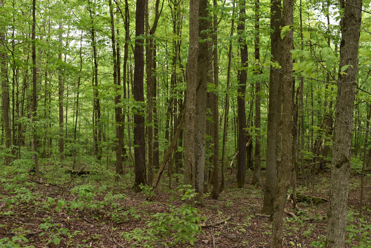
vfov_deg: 36.9
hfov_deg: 53.1
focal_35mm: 36
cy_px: 124
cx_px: 186
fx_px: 371
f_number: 6.3
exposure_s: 1/160
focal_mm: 24
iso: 400
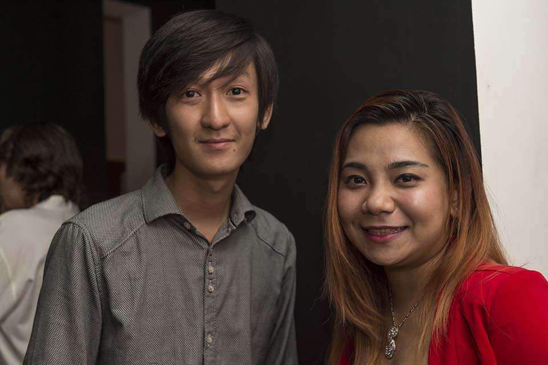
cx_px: 274
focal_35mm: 58
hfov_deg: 34.5
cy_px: 182
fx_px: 882
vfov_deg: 23.4
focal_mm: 58
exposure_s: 1/60
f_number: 7.1
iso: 800
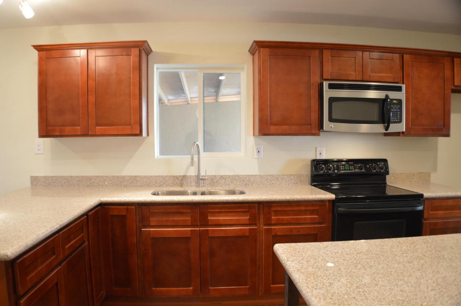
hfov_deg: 58.7
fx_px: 409
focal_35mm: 32
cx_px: 216
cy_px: 160
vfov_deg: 41.0
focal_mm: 20
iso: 640
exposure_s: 1/15
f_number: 3.8
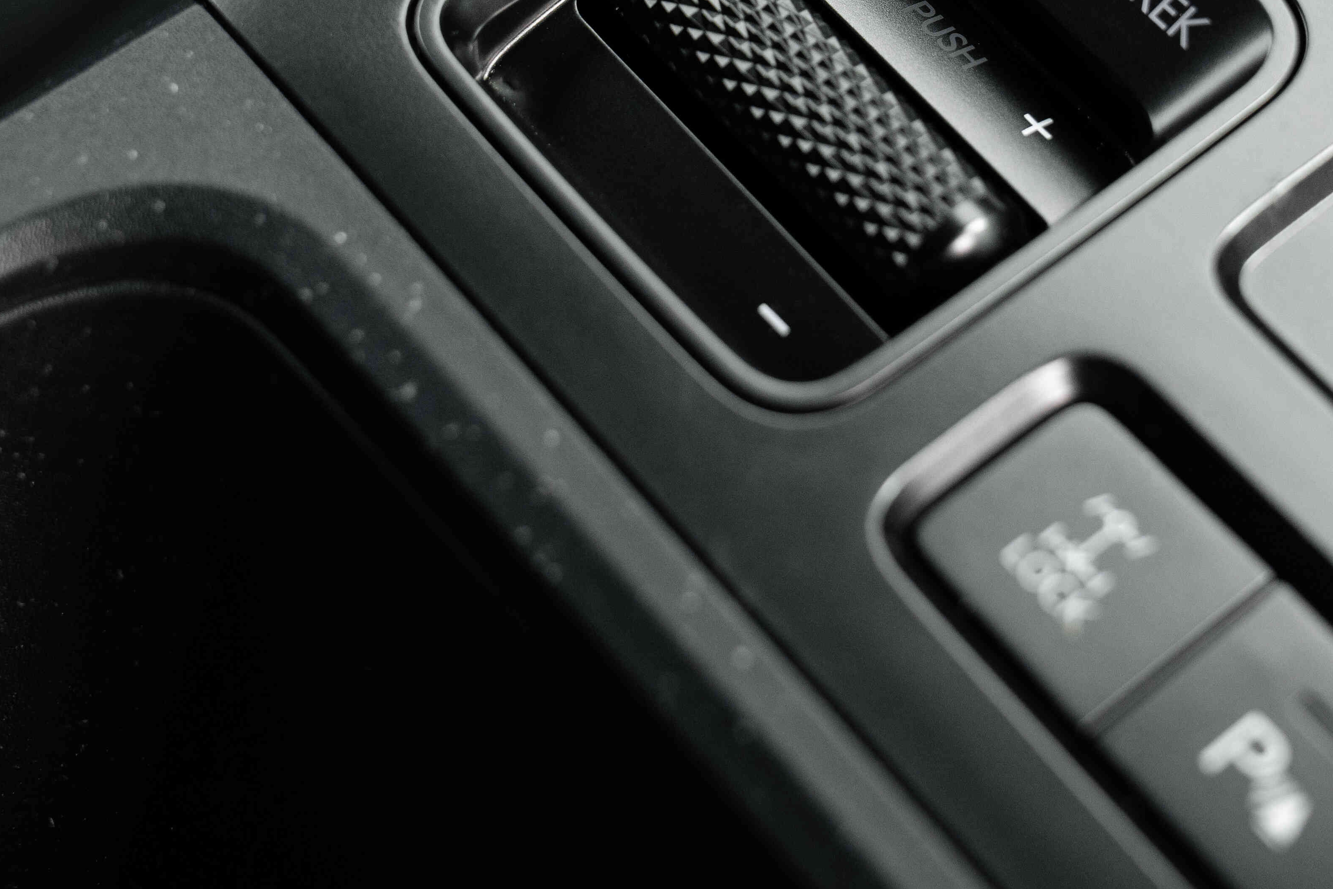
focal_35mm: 84
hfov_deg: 24.1
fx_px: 3110
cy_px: -90
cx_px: 873
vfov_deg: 15.8
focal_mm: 38
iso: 800
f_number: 4
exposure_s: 1/500
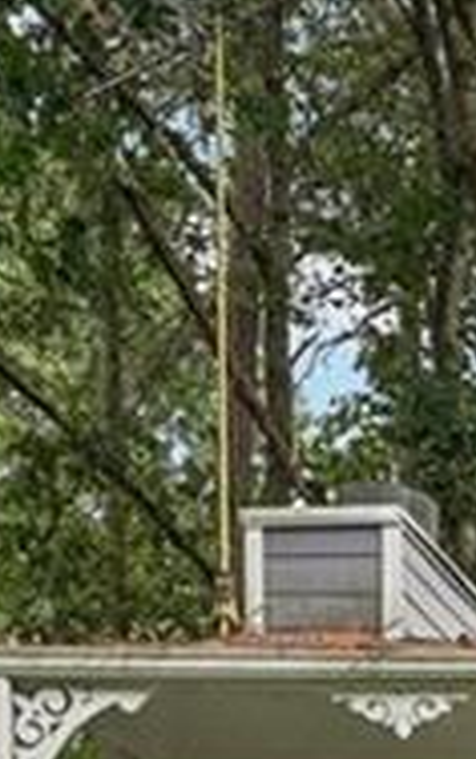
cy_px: 1080
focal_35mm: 166
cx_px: 1747
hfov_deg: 6.7
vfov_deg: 12.1
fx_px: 3435
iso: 400
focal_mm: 30
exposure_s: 1/125
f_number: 8
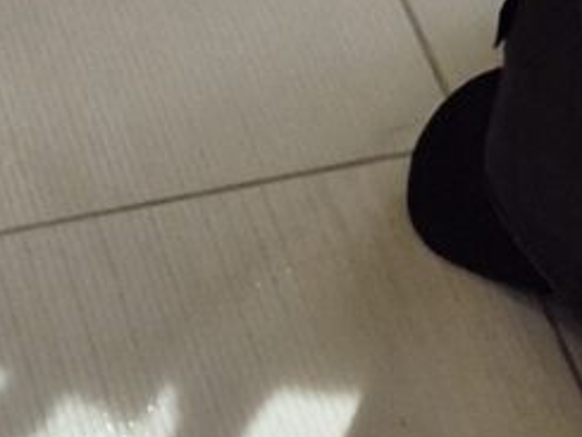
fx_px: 4052
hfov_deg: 8.2
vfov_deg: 4.7
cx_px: 394
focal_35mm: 241
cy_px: -2013
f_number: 1.8
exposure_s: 1/938
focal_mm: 5.4
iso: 25
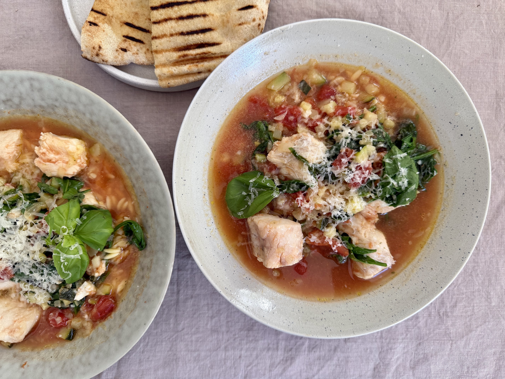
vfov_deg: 56.8
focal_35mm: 24
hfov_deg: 71.6
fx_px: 350
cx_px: 252
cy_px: 190
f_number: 1.78
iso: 100
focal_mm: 6.76
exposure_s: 1/121
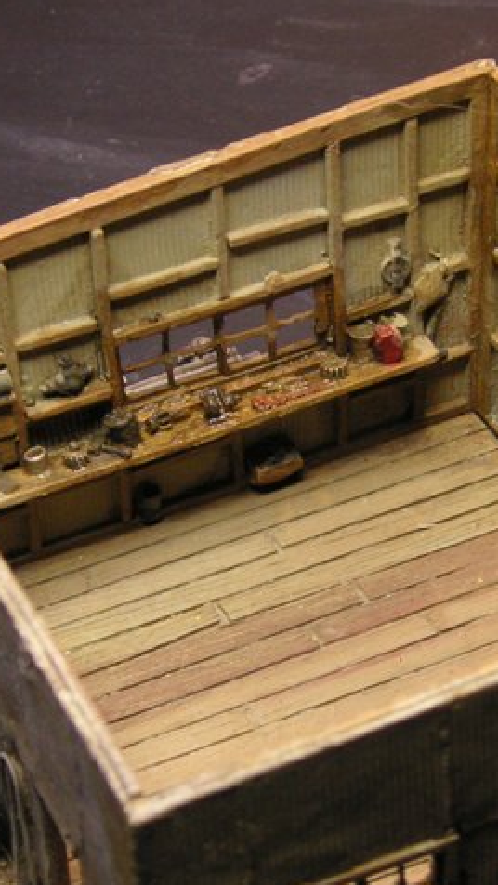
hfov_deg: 9.4
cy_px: 444
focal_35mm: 129
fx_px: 3026
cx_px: 364
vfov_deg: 16.6
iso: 100
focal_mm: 14.6
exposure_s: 1/8
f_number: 4.7
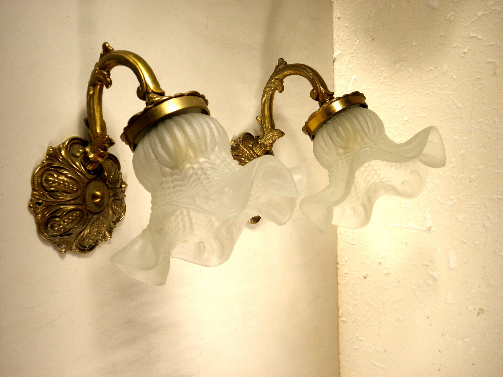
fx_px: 683
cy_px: 188
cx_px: 252
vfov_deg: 30.9
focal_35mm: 47
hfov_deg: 40.4
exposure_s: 1/80
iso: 100
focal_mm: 8.6
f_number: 3.9
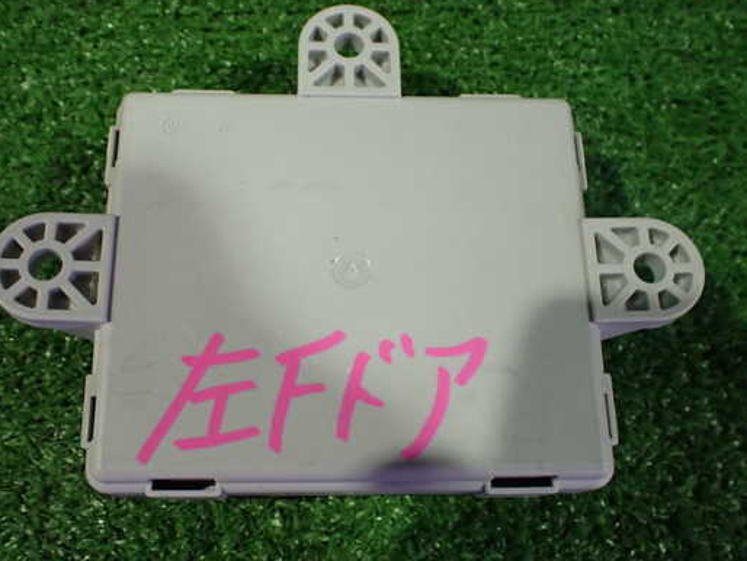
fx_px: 756
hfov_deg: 52.5
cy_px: 285
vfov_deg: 40.7
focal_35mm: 35
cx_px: 339
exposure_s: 1/60
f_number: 2.3
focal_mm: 5.4
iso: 800
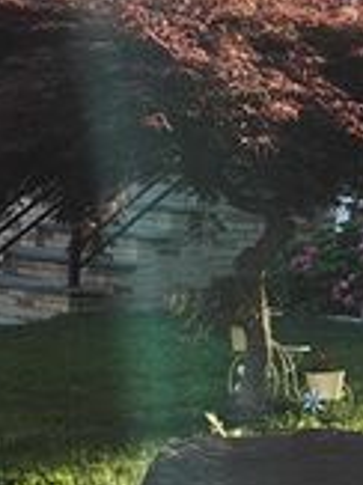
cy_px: -22
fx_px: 1834
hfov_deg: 11.1
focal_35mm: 131
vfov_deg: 14.8
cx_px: 428
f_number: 1.88
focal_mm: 5.56
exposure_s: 1/544
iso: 50
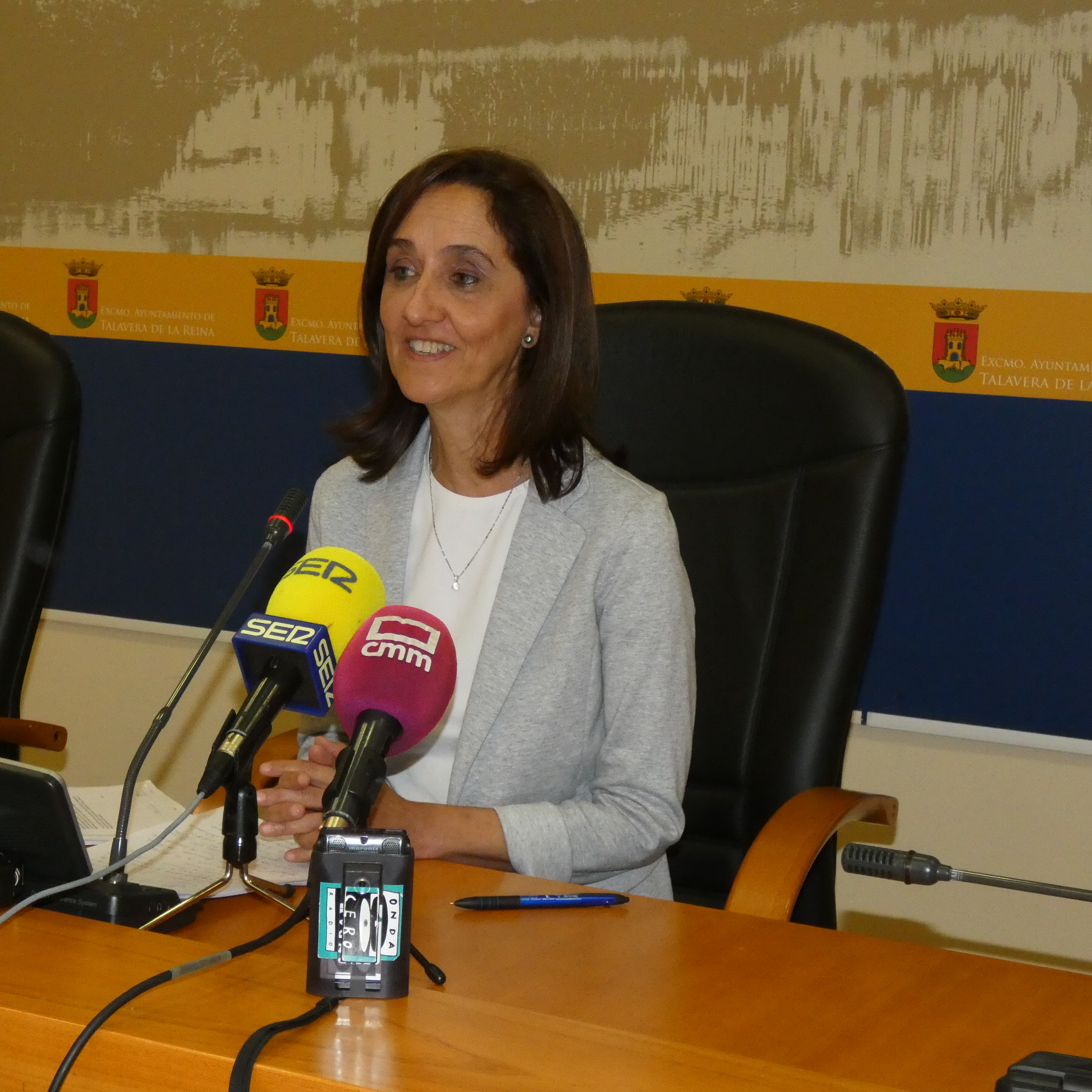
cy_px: 546
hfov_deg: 26.4
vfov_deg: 26.5
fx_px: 2320
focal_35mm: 65
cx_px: 426
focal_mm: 9.9
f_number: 4
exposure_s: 1/250
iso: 800
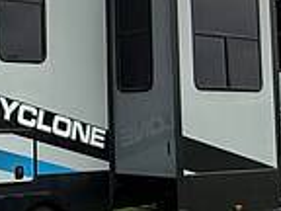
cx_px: -16
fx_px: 787
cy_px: 57
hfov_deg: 19.5
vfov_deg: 15.2
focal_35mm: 97
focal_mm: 2.22
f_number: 2.2
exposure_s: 1/2717
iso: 50
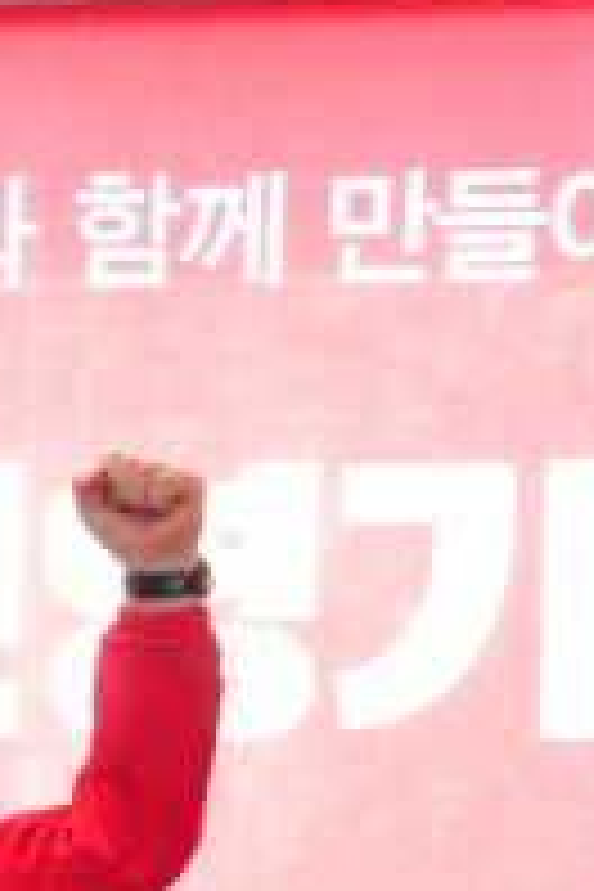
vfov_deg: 9.6
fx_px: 5271
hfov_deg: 6.2
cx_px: -648
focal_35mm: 213
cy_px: 893
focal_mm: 44
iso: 2000
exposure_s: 1/200
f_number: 4.5
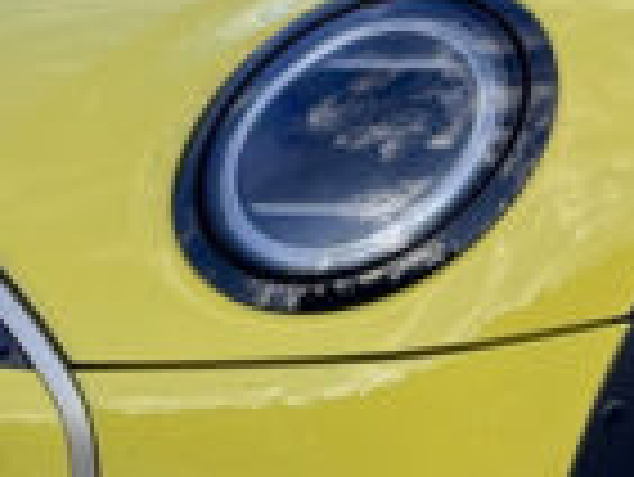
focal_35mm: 262
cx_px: 468
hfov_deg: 7.5
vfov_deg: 5.7
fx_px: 4803
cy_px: 50
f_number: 1.78
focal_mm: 6.76
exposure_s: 1/1597
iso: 64
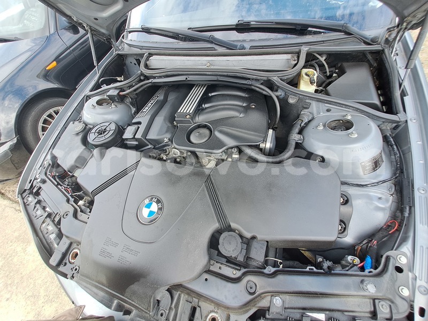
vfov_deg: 89.9
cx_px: 214
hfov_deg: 106.2
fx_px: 161
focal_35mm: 13
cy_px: 160
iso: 40
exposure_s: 1/190
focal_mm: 1.42
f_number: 2.2
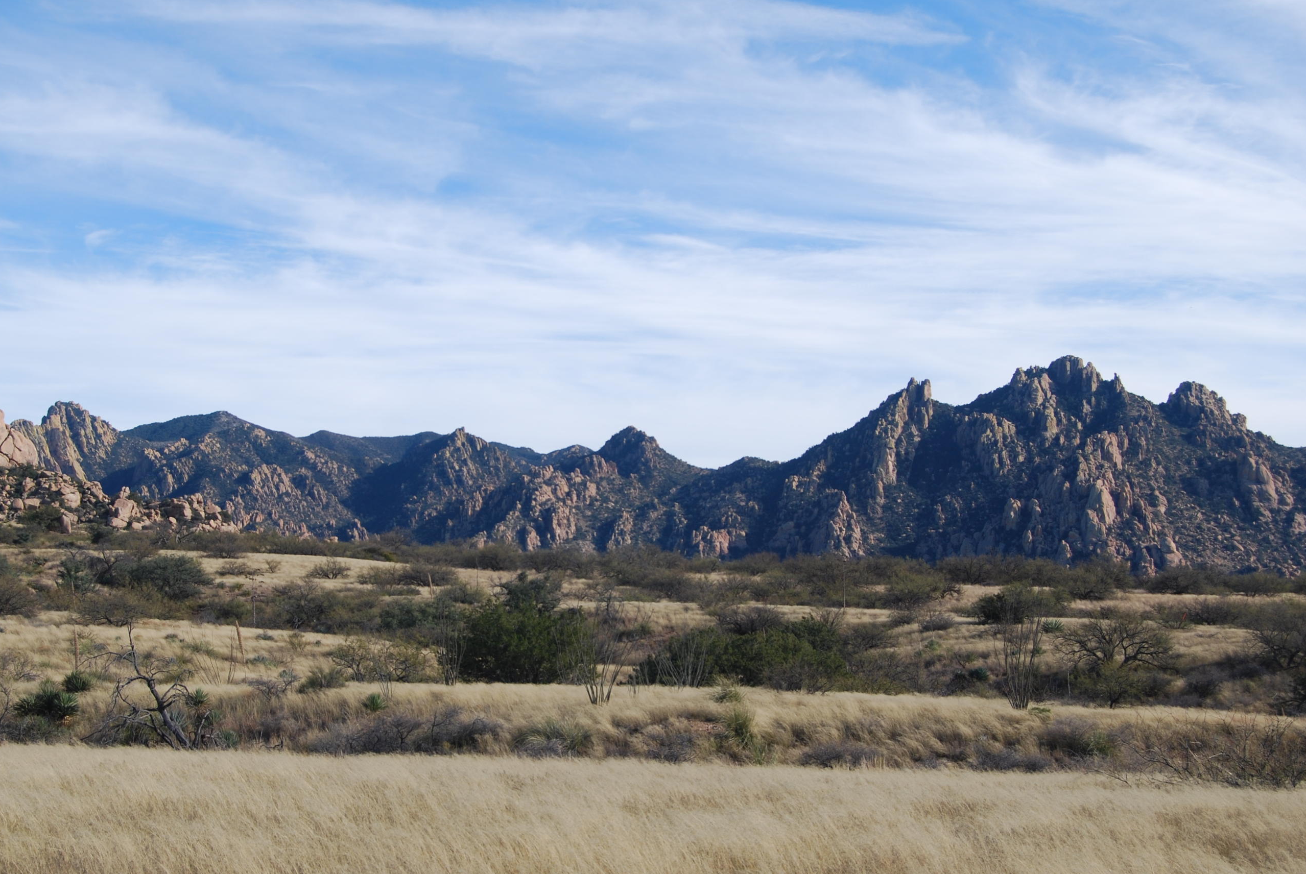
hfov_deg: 32.5
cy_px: 466
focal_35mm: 62
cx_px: 572
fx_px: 2237
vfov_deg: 22.1
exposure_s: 1/200
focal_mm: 35
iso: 100
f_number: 7.1
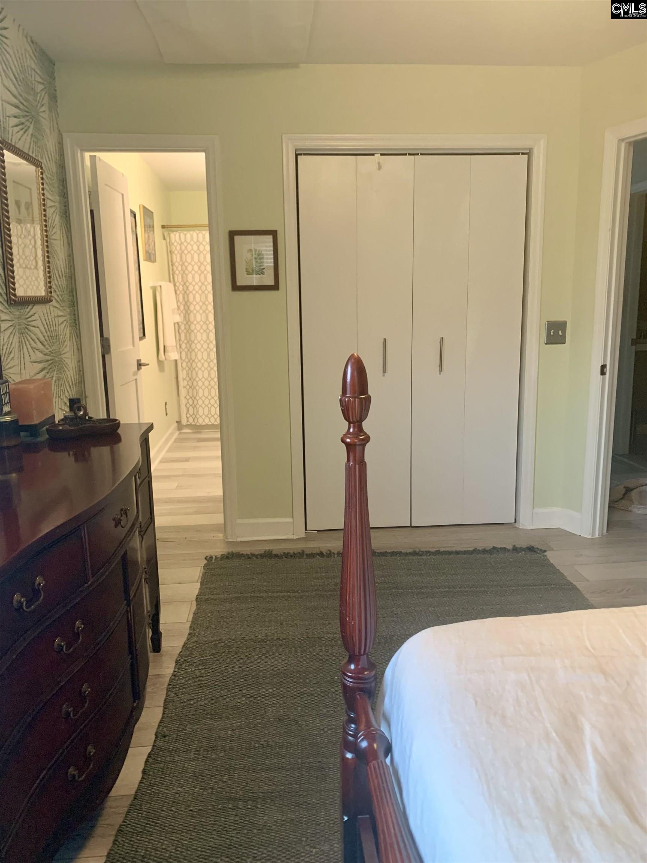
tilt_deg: -10.6
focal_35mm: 26
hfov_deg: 53.1
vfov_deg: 67.3
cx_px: 324
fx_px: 648
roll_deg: +0.9
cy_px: 432
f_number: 1.8
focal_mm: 4.25
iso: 250
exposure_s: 1/60
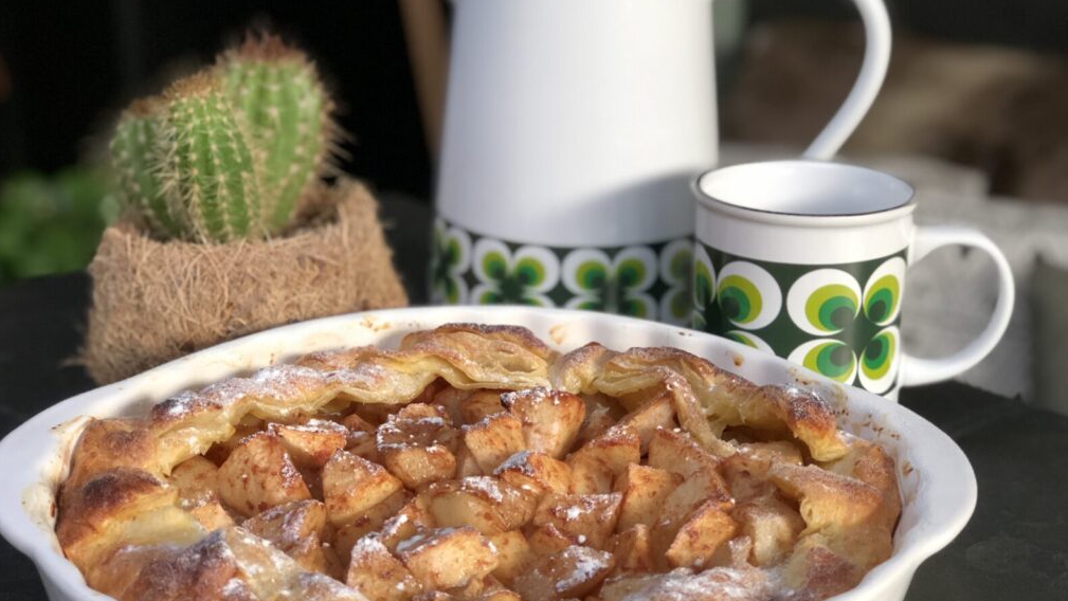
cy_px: 312
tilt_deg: -20.8
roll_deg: -1.0
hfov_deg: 33.3
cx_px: 530
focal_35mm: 63
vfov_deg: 19.1
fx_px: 1784
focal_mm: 6.6
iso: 64
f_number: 2.8
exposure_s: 1/30
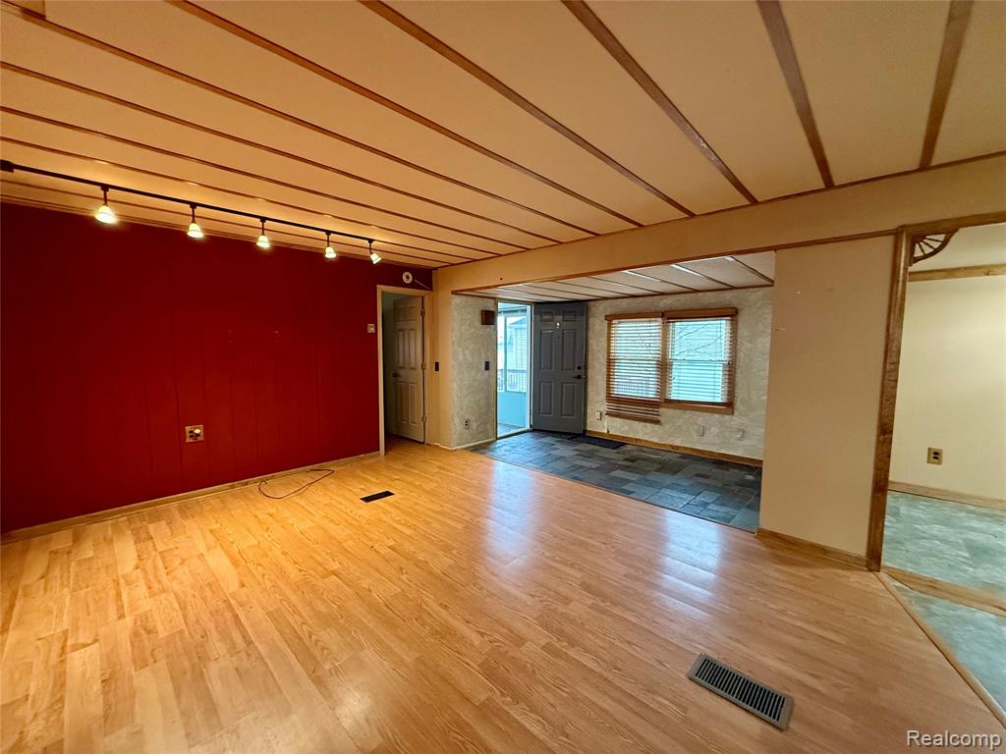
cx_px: 503
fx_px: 407
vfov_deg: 85.7
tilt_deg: -4.4
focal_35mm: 14
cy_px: 377
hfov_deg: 102.1
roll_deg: +0.2
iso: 640
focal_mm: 2.22
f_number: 2.2
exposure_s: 1/60
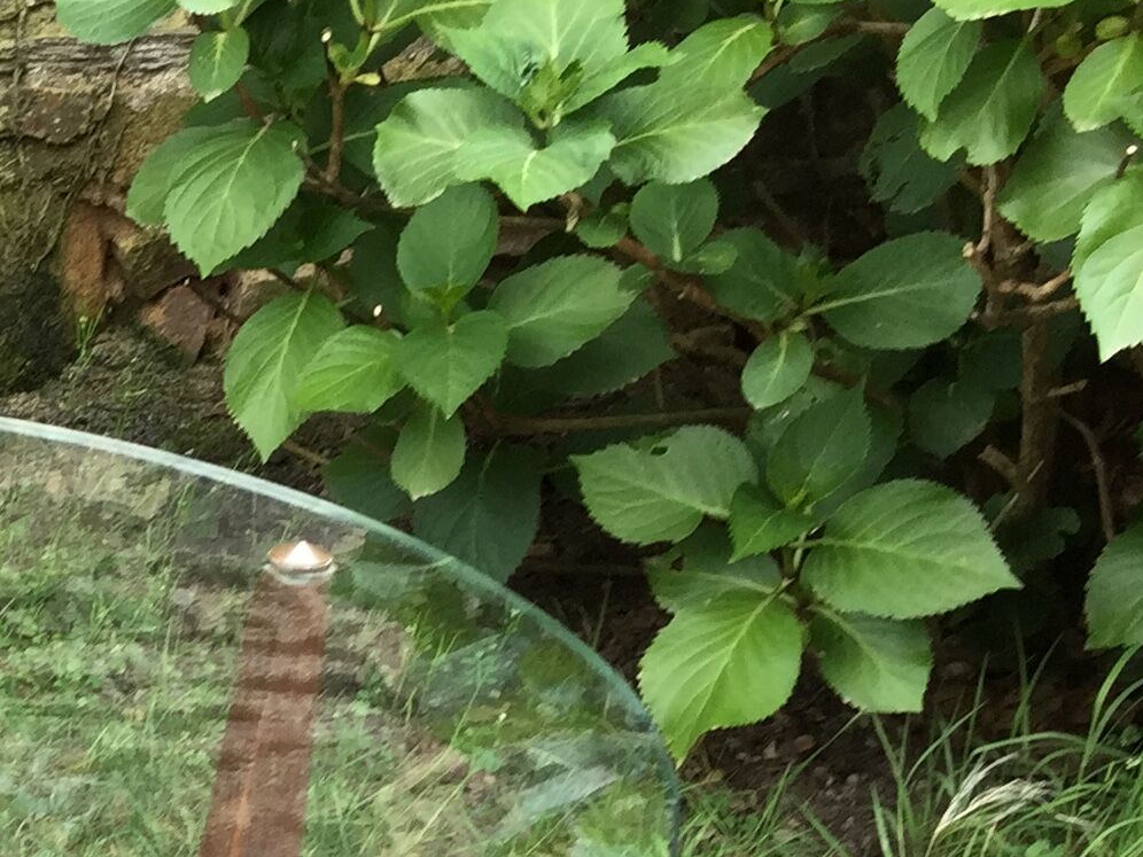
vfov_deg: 14.6
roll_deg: +0.8
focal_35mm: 95
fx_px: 3137
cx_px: -661
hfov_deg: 18.0
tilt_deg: -31.1
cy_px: 1234
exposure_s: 1/100
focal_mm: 4.15
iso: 32
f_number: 2.2
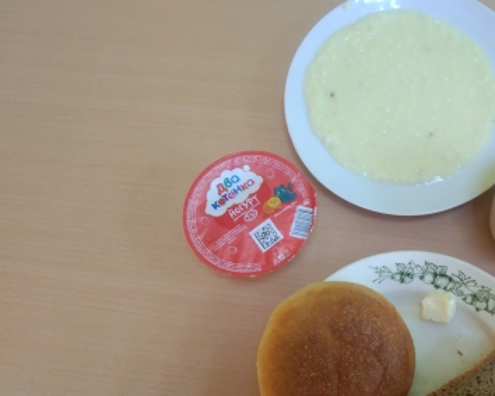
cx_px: 358
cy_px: 253
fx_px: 630
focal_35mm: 43
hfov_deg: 41.9
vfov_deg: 34.7
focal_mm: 3.65
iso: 346
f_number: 2.2
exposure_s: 1/33
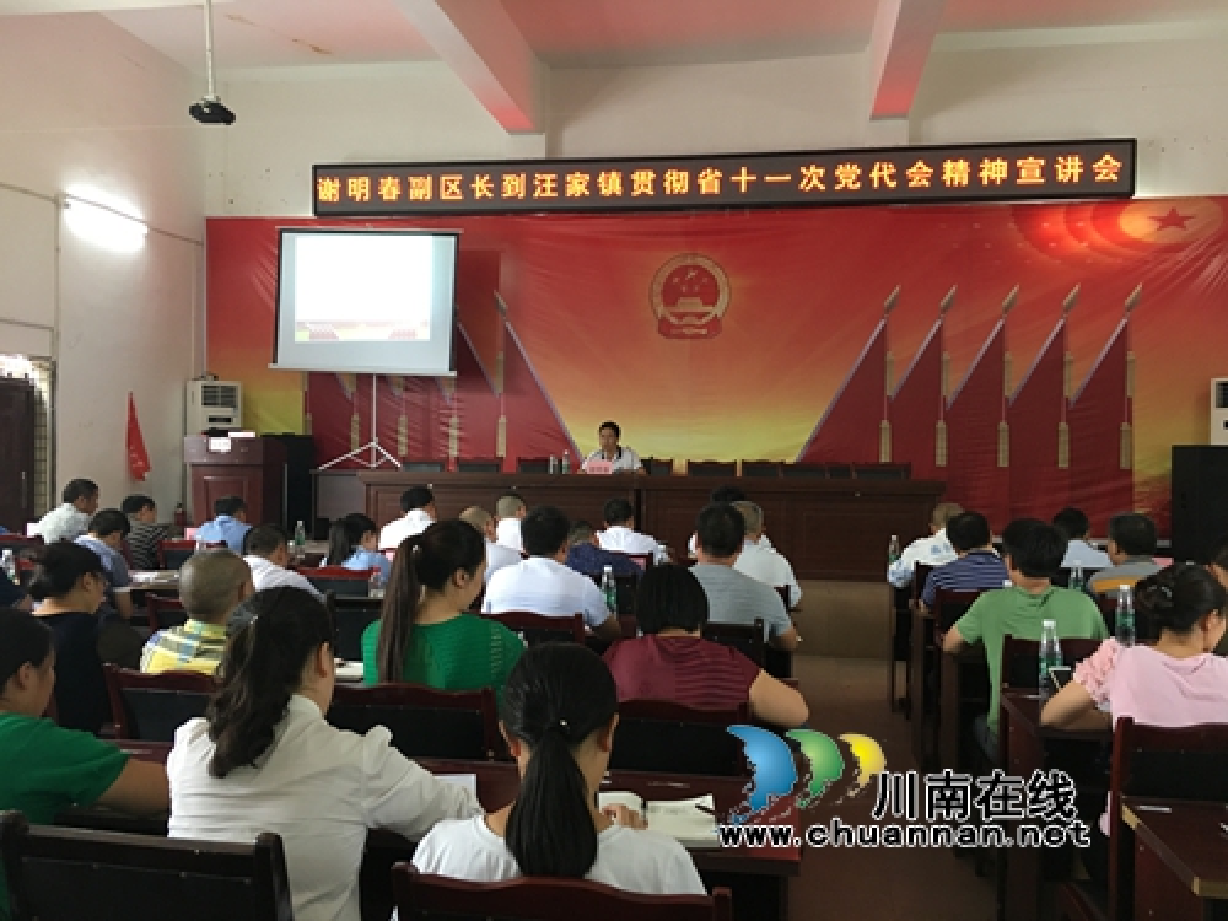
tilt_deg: +0.3
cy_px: 460
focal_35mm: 29
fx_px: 1029
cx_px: 614
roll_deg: -1.1
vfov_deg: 48.2
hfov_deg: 61.7
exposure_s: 1/33
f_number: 2.2
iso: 160
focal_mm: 4.15
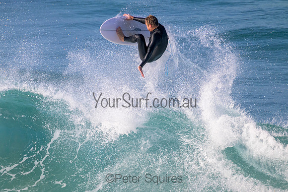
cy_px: 113
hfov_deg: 2.2
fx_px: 7525
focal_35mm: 940
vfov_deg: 1.5
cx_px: 119
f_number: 11
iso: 1600
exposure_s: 1/2000
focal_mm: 800
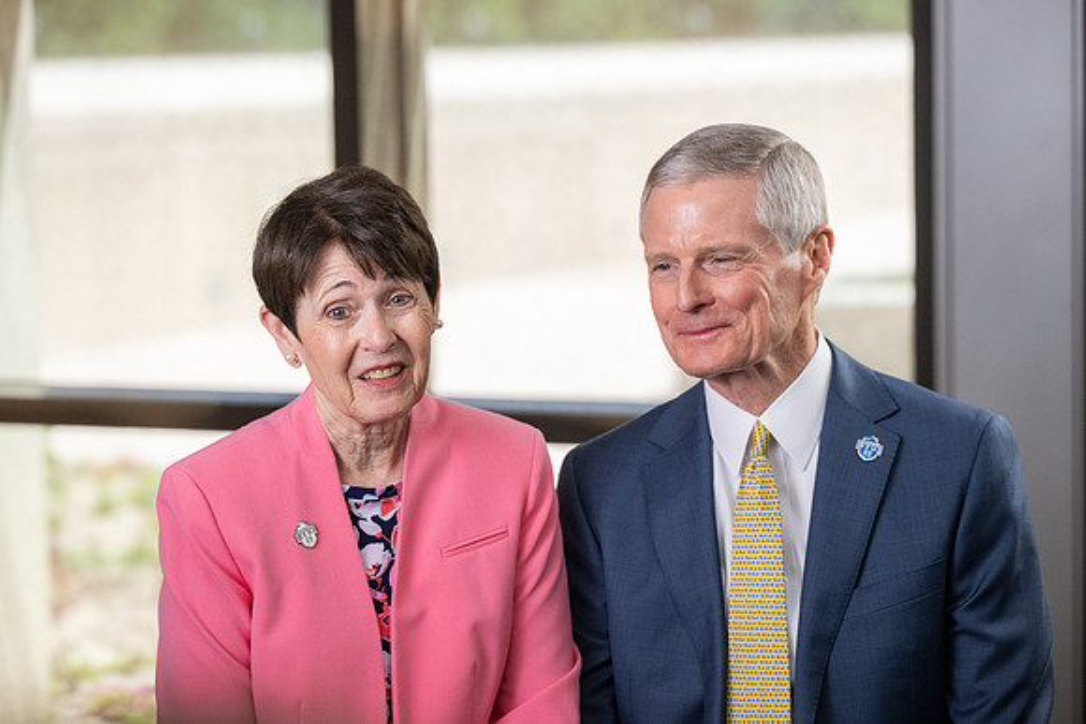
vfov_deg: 12.5
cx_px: 543
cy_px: 362
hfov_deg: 18.6
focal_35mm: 110
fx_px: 3319
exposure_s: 1/400
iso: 2000
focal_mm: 110
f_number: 4
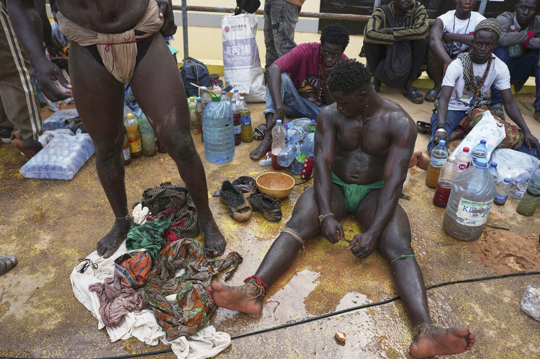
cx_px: 270
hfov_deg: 61.9
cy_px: 180
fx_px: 450
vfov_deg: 43.6
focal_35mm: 30
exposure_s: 1/320
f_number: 4
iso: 100
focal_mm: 30
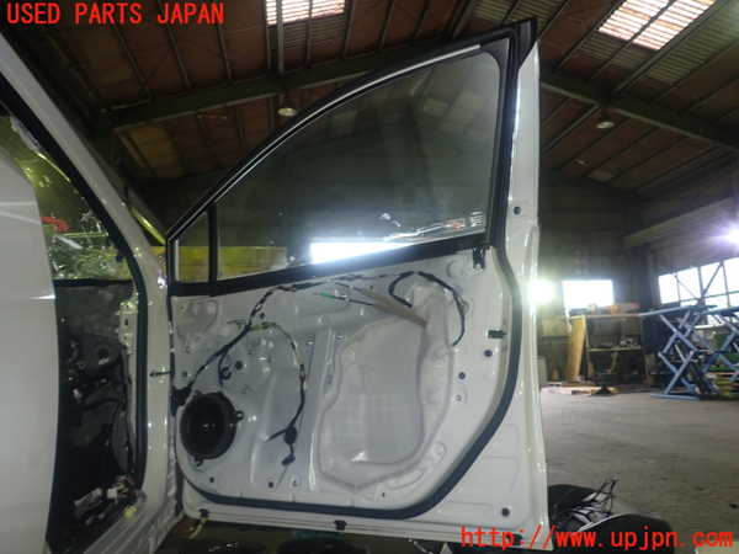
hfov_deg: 69.4
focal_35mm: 25
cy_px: 277
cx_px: 370
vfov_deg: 54.9
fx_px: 534
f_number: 2
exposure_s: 1/30
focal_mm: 4.5
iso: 200
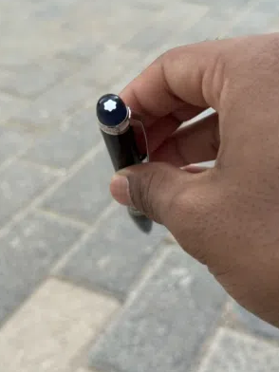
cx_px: 140
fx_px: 527
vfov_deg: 38.9
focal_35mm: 49
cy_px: 184
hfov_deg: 29.7
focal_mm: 6.76
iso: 250
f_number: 1.78
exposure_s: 1/58
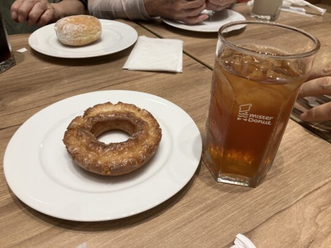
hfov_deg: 63.4
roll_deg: -2.3
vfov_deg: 49.7
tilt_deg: -37.2
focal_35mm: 28
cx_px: 166
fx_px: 268
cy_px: 124
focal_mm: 3.99
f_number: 1.8
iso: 32
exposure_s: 1/100
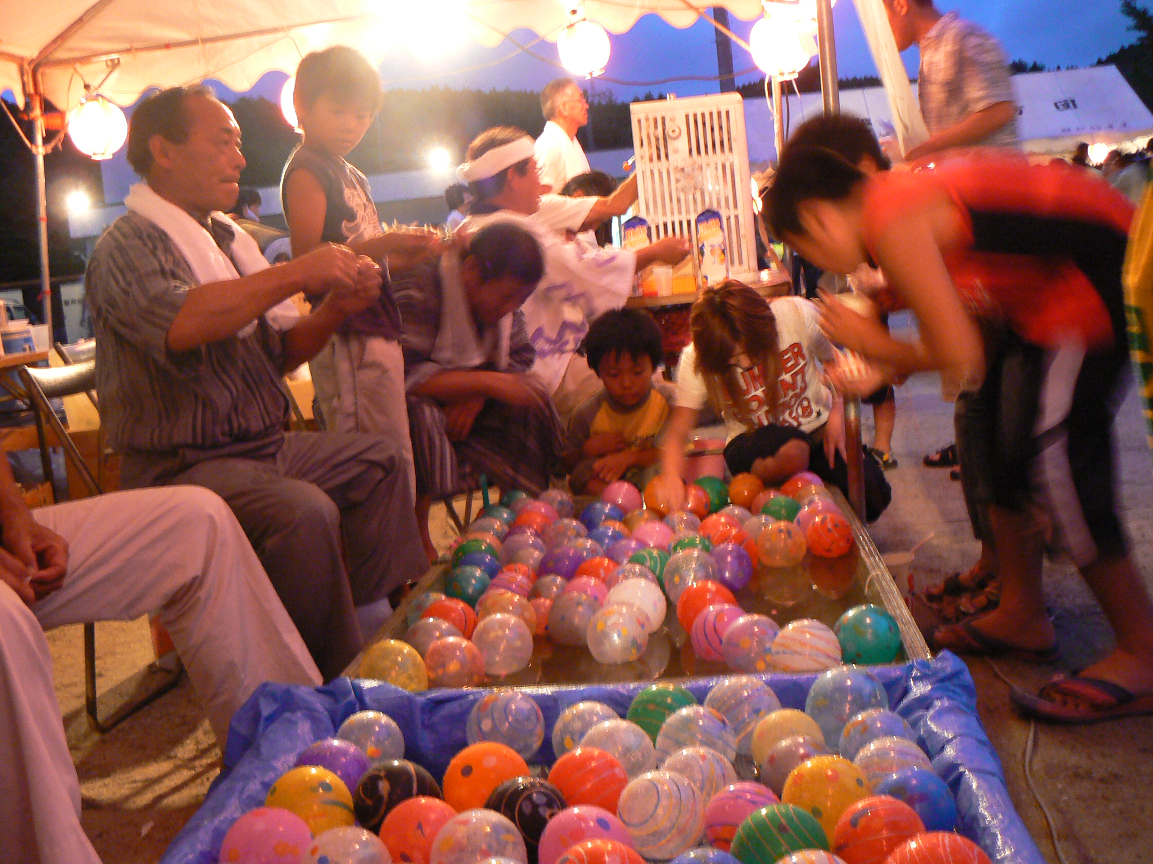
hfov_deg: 51.4
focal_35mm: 36
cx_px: 576
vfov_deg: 39.7
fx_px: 1199
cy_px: 432
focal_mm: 6
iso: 200
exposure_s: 1/4
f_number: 2.8
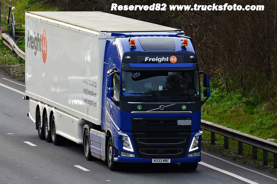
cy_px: 92
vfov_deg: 4.1
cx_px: 138
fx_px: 2534
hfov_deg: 6.3
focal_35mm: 330
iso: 1250
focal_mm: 220
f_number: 9
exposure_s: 1/500
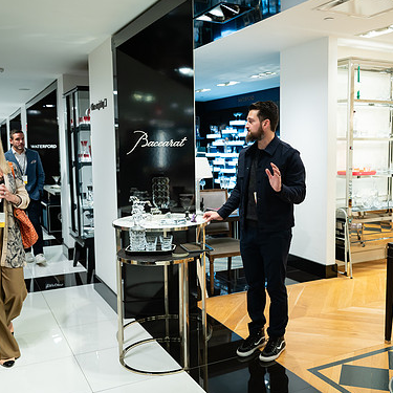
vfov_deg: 43.9
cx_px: 233
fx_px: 488
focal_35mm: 38
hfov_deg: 43.7
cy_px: 191
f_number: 3.2
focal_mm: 27
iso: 640
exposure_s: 1/160
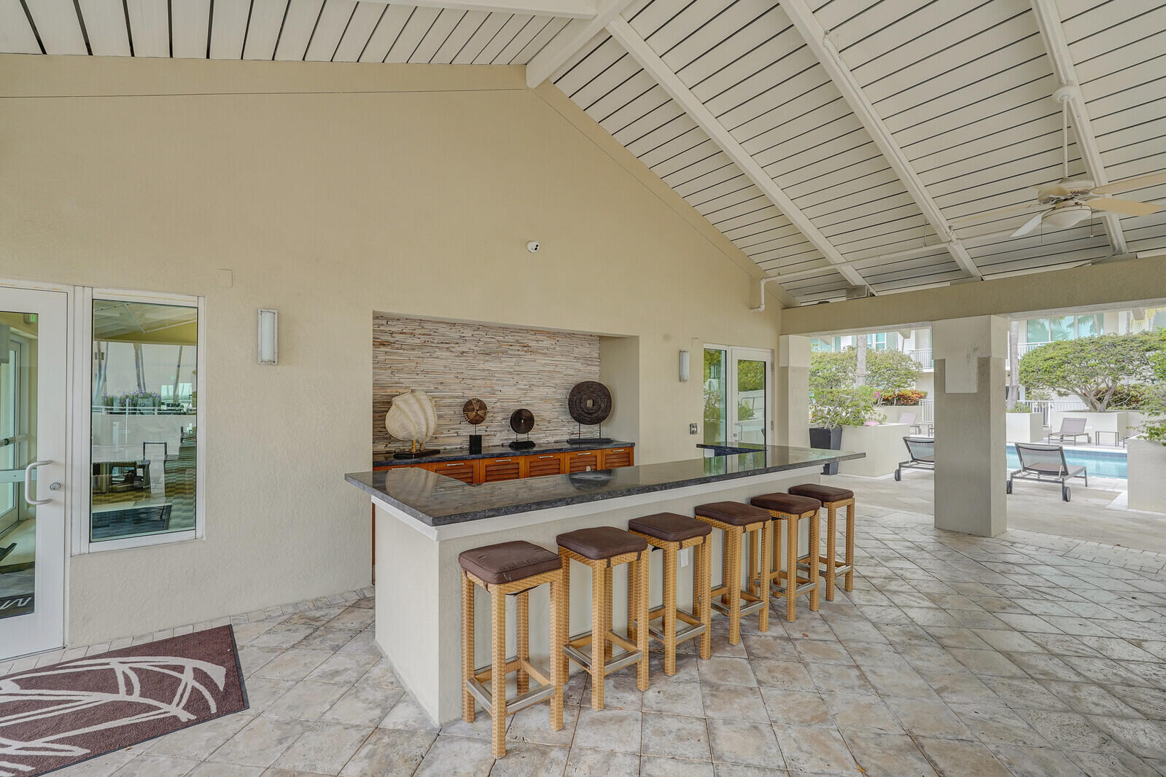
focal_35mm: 16
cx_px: 583
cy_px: 388
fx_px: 518
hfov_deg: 96.7
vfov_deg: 73.7
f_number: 11
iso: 320
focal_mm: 16
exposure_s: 1/13
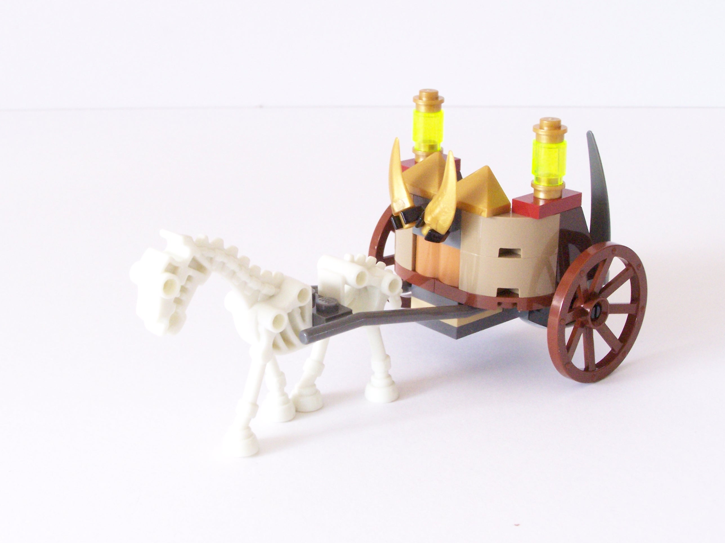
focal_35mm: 59
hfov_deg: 32.7
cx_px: 362
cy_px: 272
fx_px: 1236
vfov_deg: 24.8
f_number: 6.3
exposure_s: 1/6
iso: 400
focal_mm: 9.8
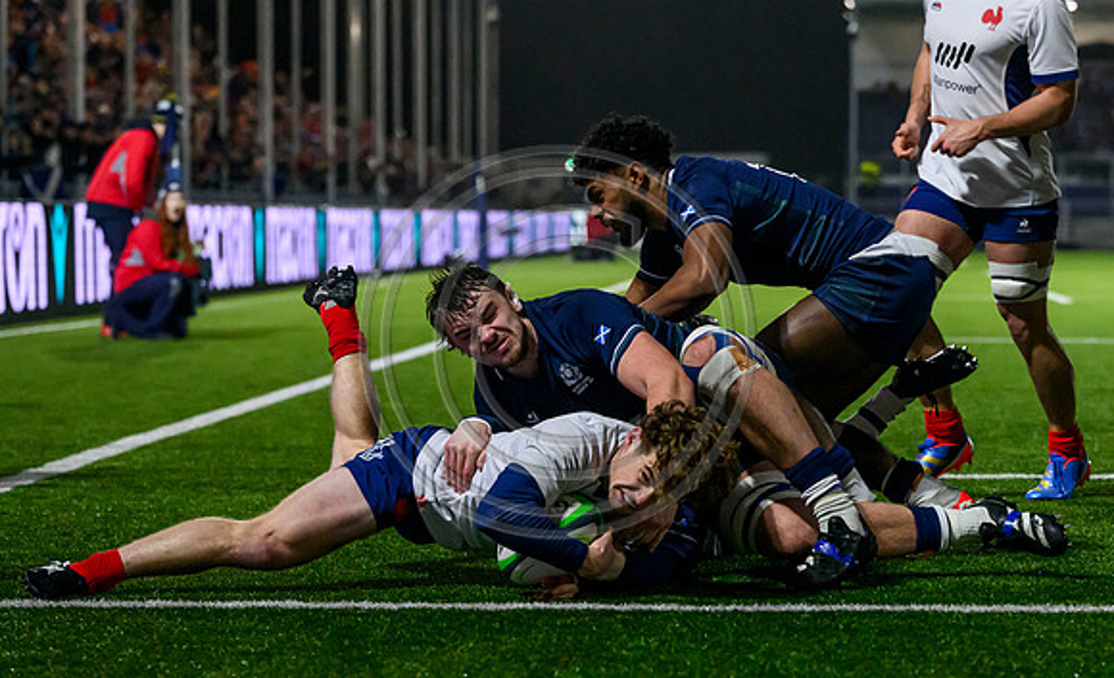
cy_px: 550
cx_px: 679
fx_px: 4488
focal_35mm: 149
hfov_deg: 14.1
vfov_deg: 8.6
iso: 6400
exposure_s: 1/1600
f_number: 3.5
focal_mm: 98
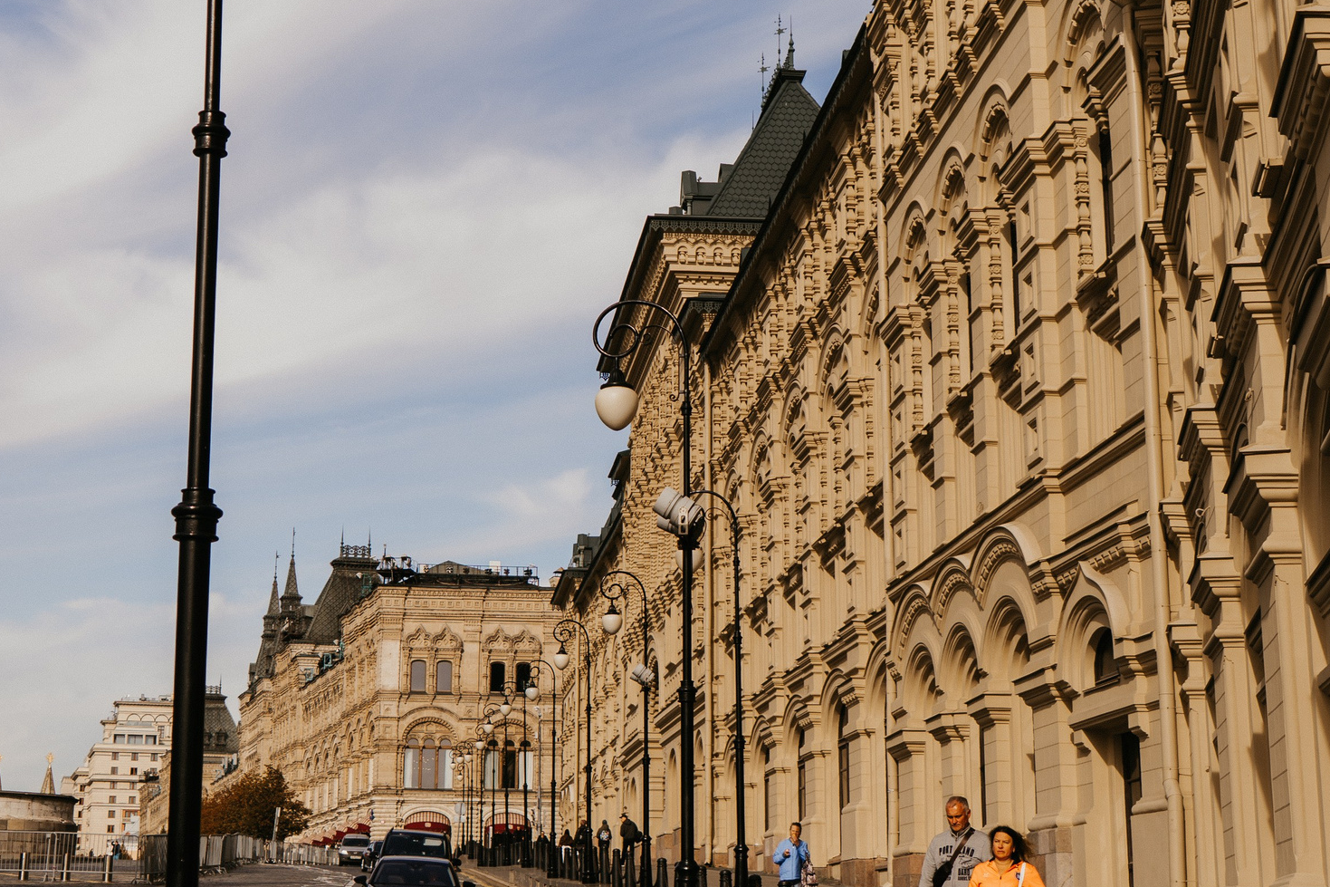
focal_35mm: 61
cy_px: 339
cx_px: 648
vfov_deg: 22.2
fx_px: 2253
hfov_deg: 32.9
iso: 100
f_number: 4
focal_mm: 35
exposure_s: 1/500
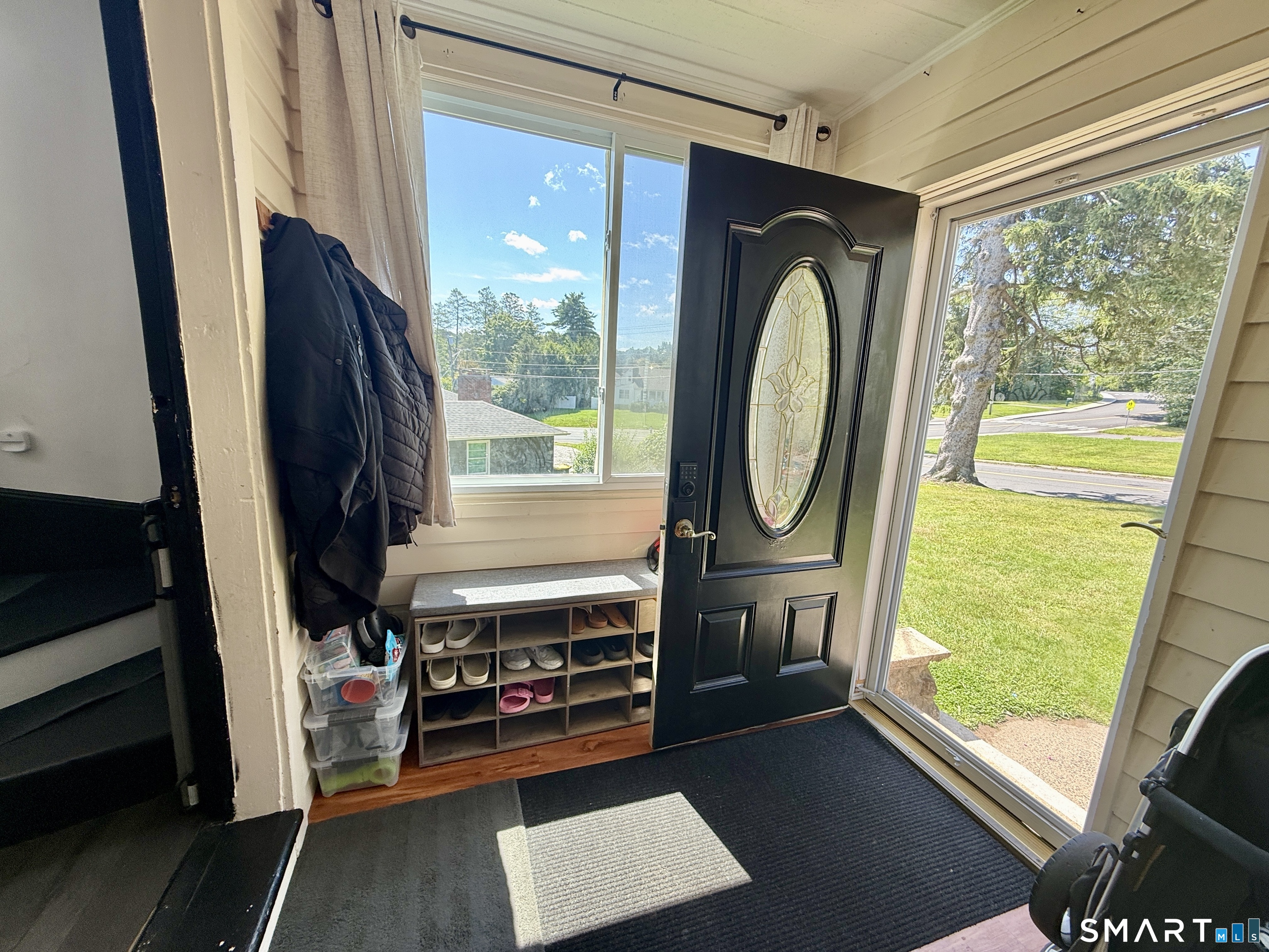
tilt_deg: -8.9
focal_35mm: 14
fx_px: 513
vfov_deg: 85.7
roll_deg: -4.3
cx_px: 634
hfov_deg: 102.1
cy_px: 476
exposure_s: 1/114
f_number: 2.2
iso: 64
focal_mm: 2.22
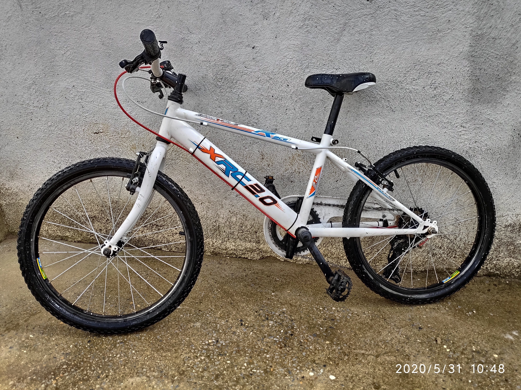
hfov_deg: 81.7
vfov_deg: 66.0
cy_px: 195
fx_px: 301
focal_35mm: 20
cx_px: 260
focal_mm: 3.94
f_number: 1.9
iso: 100
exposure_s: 1/262
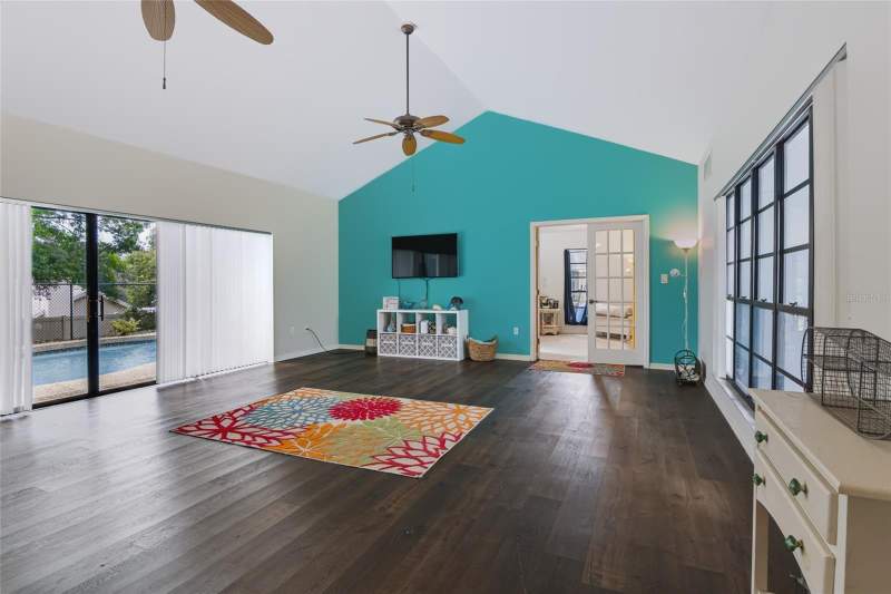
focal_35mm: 16
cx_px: 446
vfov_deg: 72.0
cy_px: 297
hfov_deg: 95.0
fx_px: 408
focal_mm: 11
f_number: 8
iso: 100
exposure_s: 1/40
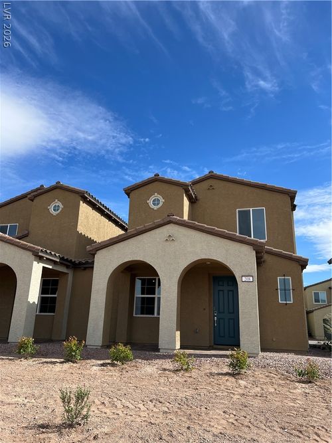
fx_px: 333
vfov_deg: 67.3
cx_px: 166
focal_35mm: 26
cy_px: 222
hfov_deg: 53.0
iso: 50
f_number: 1.5
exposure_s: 1/3257
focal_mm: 5.7
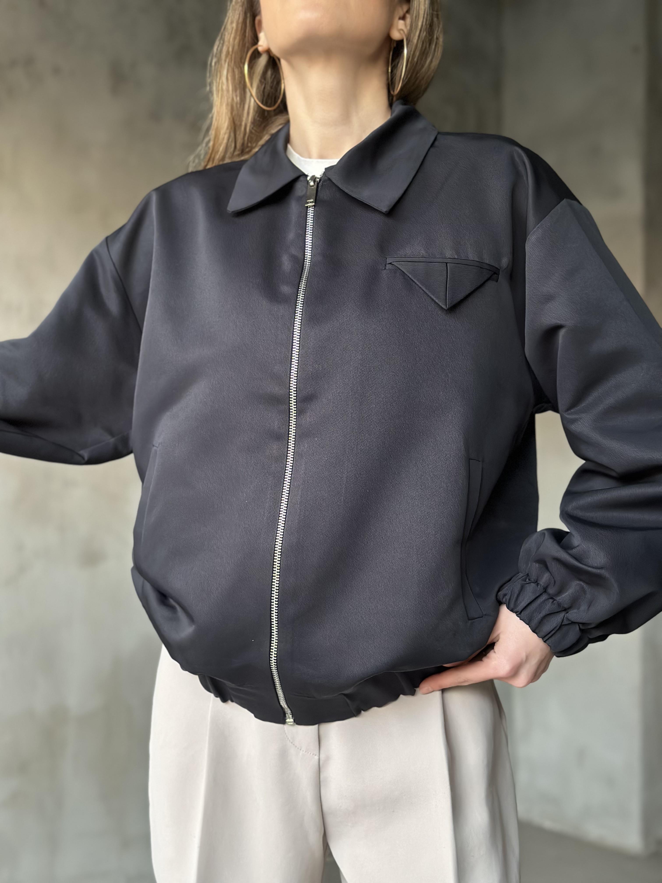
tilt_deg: +2.1
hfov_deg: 30.3
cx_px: 331
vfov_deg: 39.7
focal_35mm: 48
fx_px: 1224
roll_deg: -1.3
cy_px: 442
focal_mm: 6.86
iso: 320
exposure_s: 1/60
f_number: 1.78
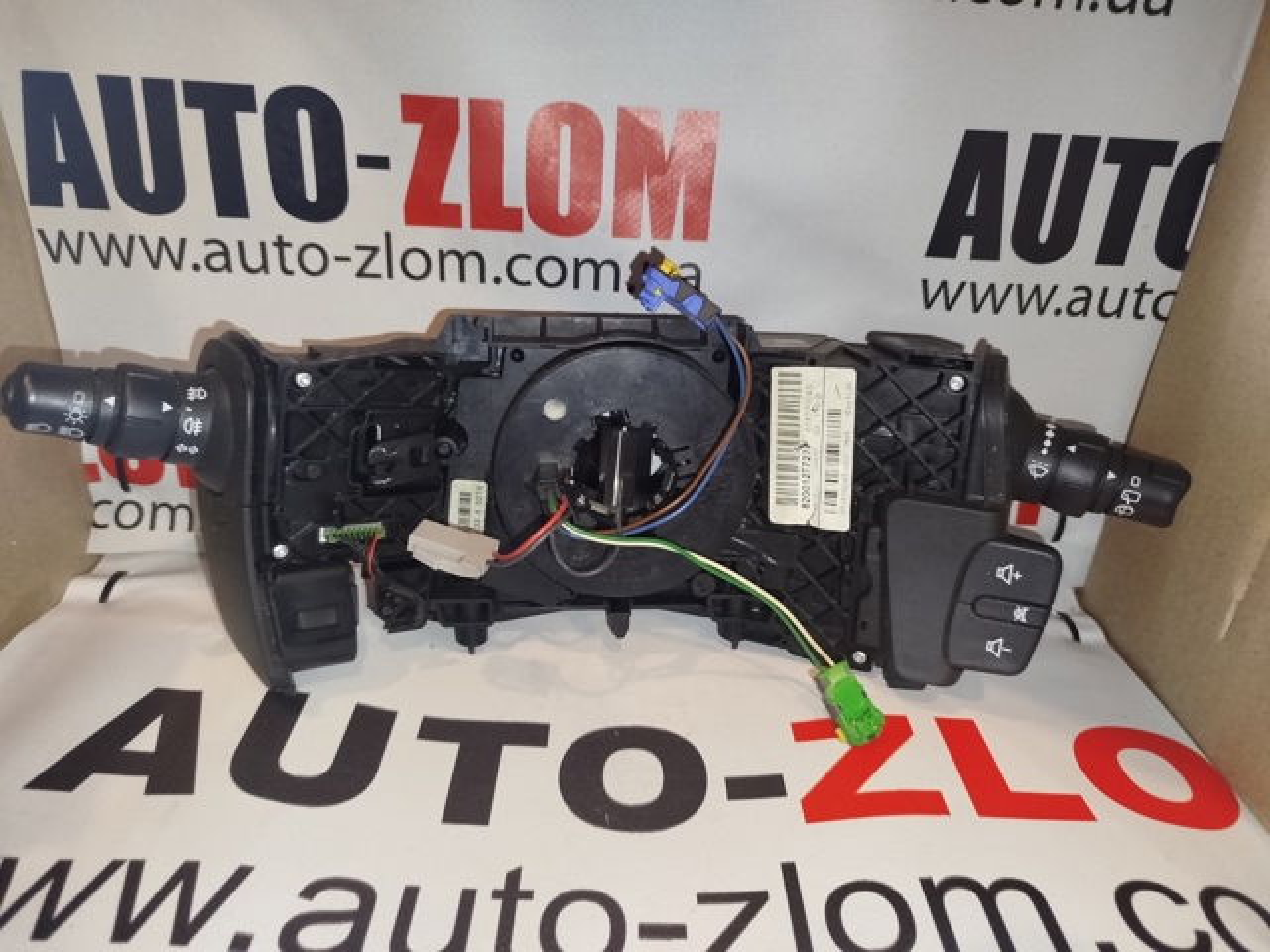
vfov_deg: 56.8
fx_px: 881
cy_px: 476
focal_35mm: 24
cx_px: 635
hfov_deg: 71.6
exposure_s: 1/33
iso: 400
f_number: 1.7
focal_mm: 5.31
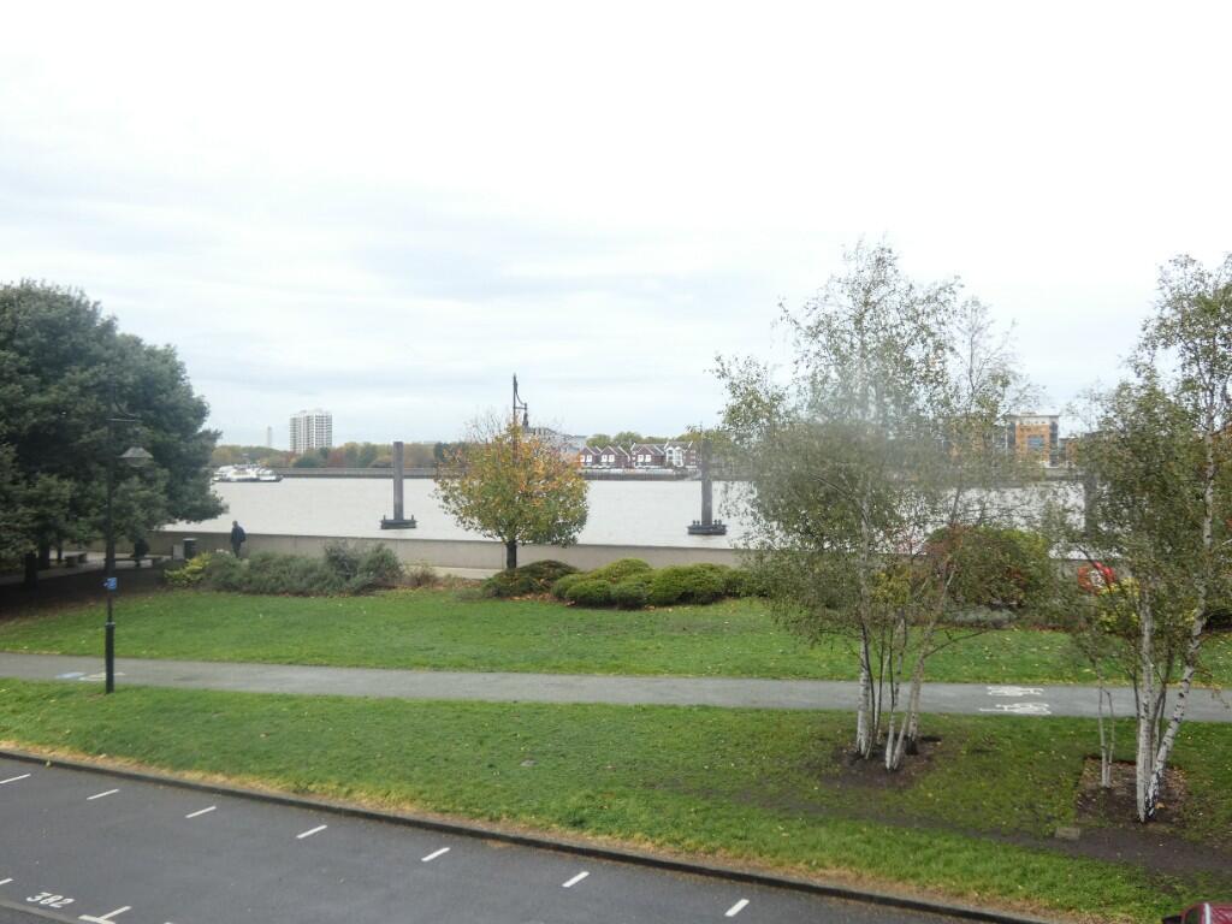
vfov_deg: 40.7
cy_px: 462
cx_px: 616
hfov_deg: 52.6
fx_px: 1246
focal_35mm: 35
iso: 80
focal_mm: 6.2
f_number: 3.4
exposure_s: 1/200
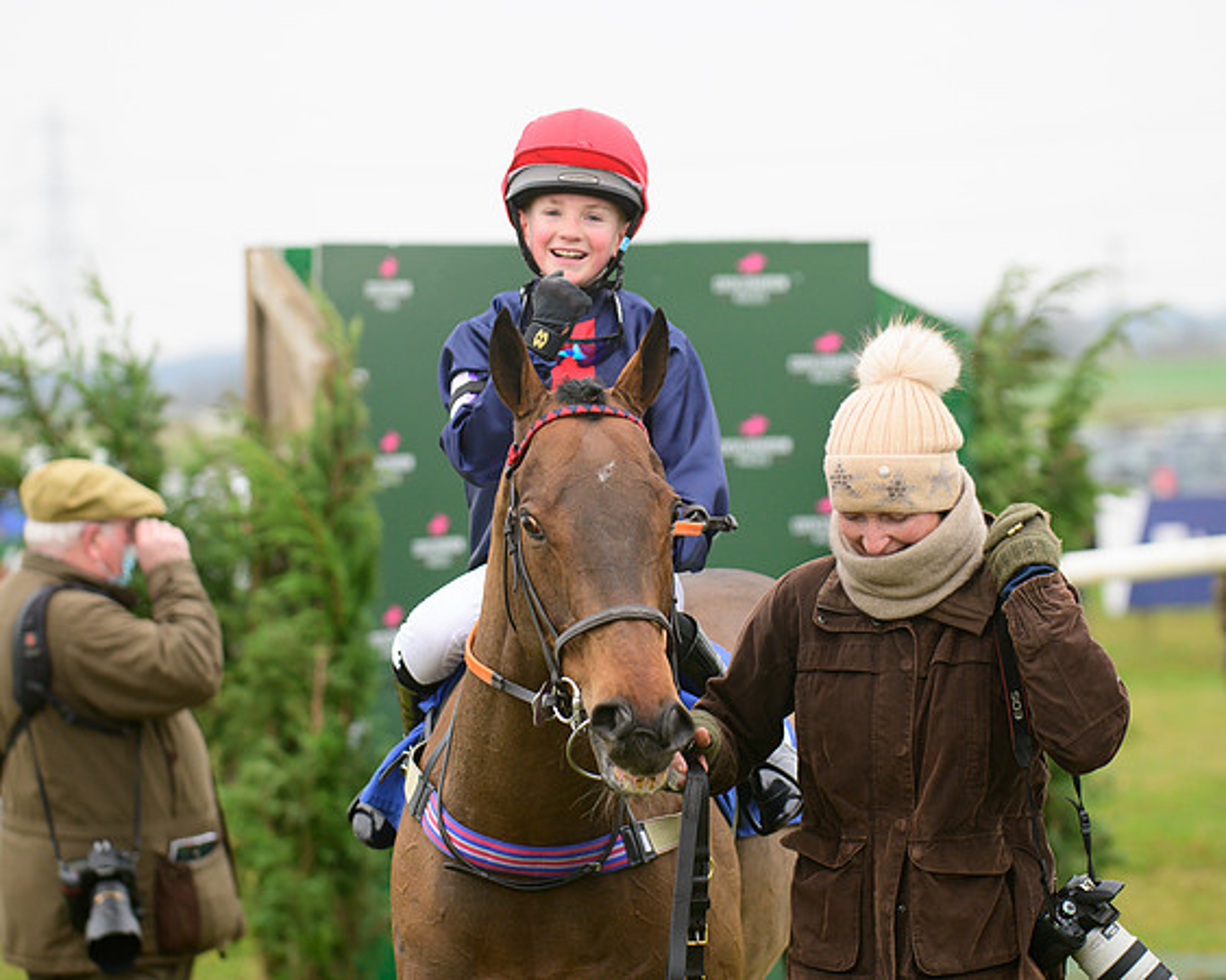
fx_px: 5930
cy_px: 490
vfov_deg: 9.4
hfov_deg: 11.8
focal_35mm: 163
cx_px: 613
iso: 1250
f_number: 5
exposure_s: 1/400
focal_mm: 145
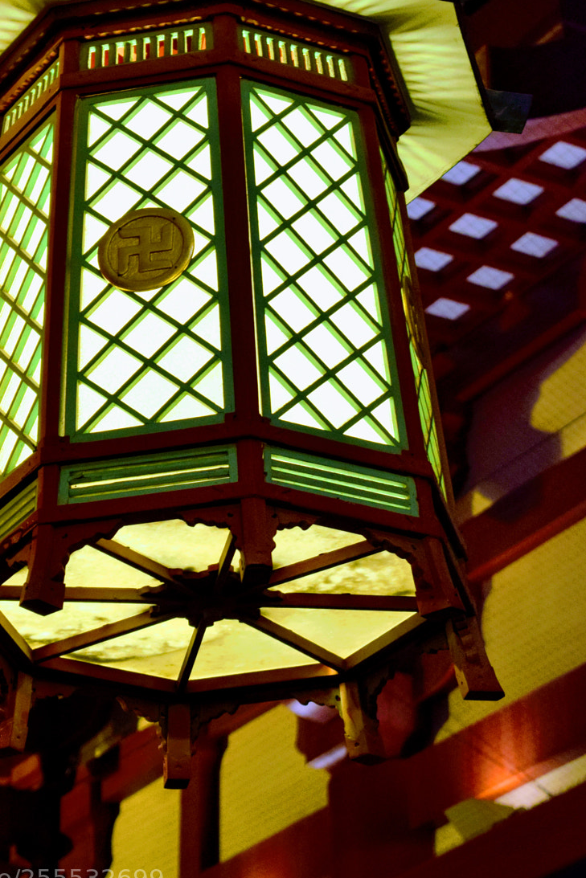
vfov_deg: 16.9
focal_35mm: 121
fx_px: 2947
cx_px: 172
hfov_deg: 11.3
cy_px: 299
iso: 900
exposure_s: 1/60
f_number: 5.6
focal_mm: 55
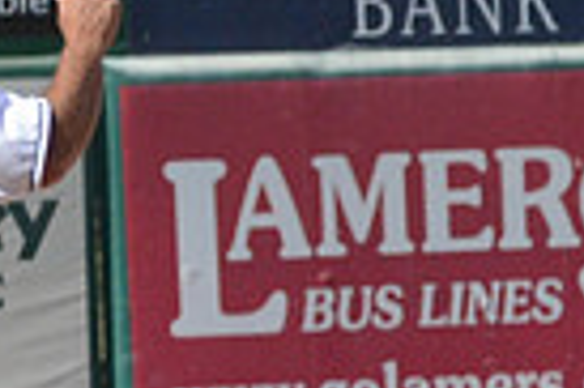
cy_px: 252
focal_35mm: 795
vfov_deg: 1.7
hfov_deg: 2.6
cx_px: 396
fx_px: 12883
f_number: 4.8
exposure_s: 1/8000
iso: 1000
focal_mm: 125
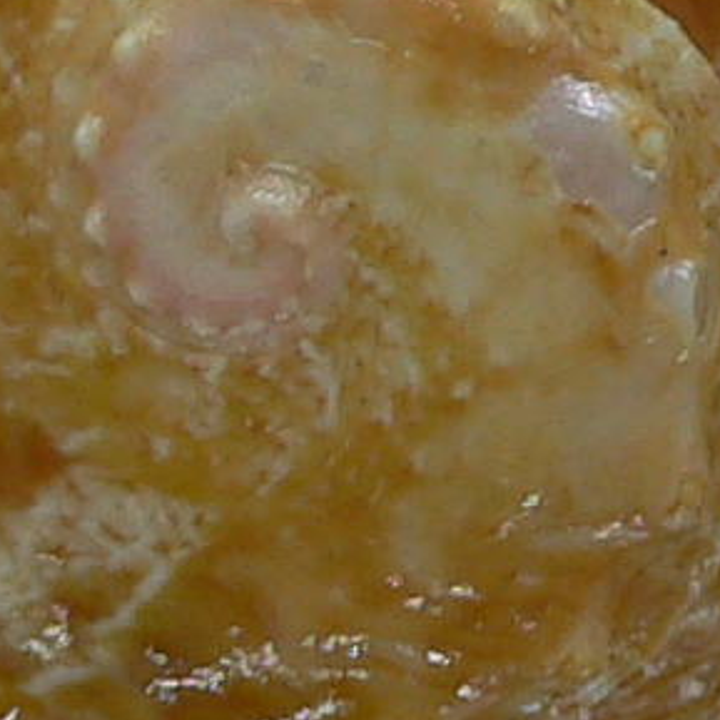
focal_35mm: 216
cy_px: 157
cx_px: 708
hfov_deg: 8.1
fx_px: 5083
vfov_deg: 8.1
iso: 100
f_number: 2.8
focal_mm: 4.6
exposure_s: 1/60
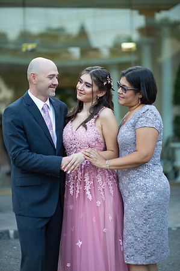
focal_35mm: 85
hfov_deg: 16.0
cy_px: 136
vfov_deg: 23.9
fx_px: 639
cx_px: 90
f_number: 2
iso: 250
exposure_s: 1/500
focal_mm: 85
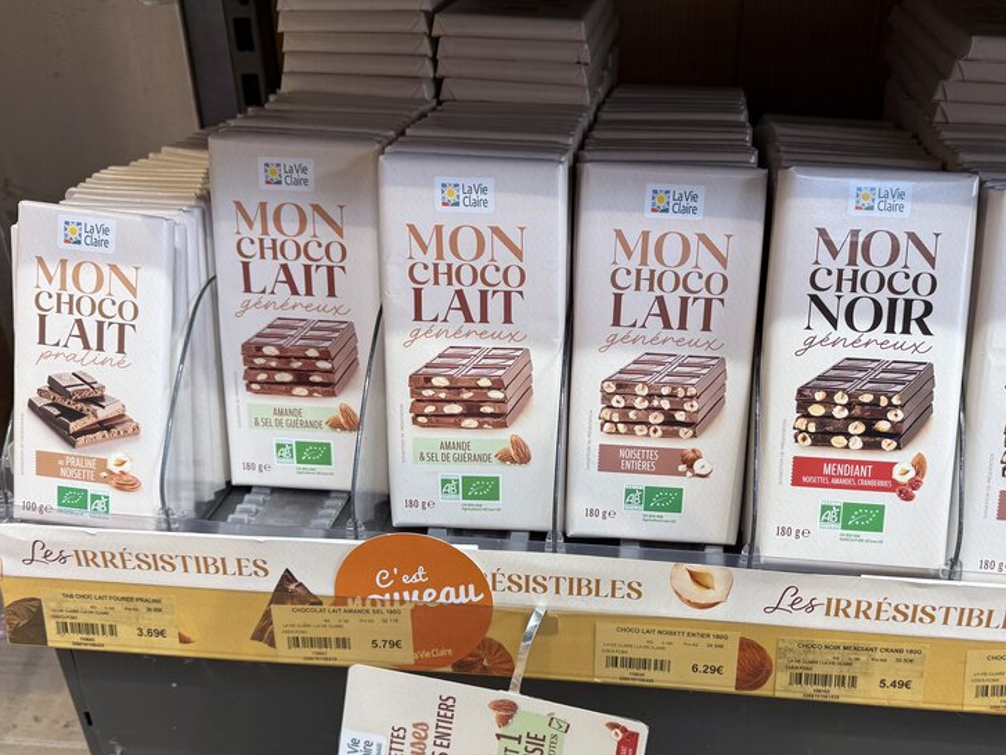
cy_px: 439
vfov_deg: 42.8
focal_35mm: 33
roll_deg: -1.4
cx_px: 595
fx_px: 959
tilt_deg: -28.9
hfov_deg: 55.0
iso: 80
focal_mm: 6.76
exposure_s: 1/100
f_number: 1.78
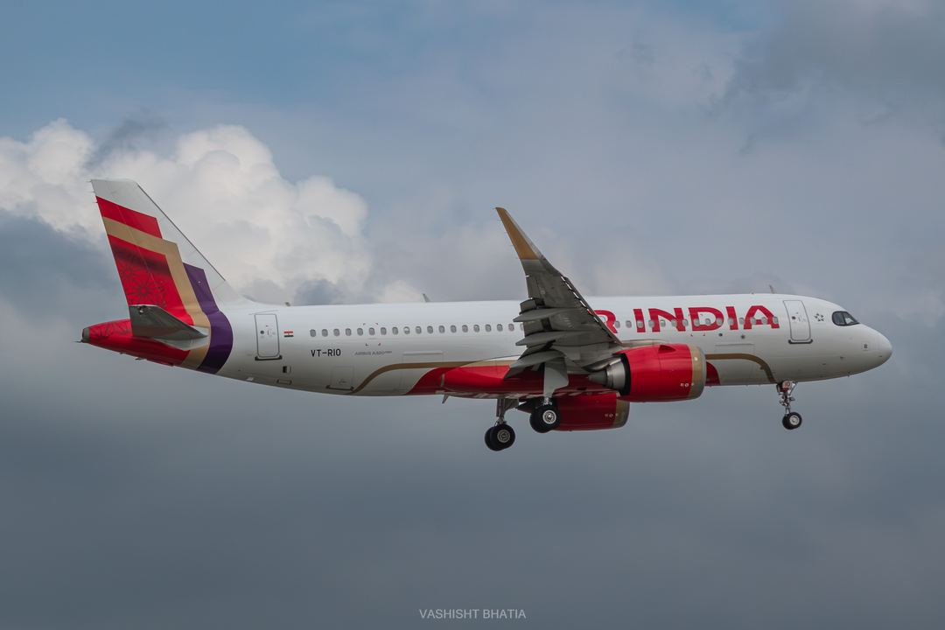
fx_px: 4736
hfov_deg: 11.4
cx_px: 317
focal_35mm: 180
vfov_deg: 7.6
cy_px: 339
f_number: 9
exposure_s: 1/800
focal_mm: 86
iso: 200
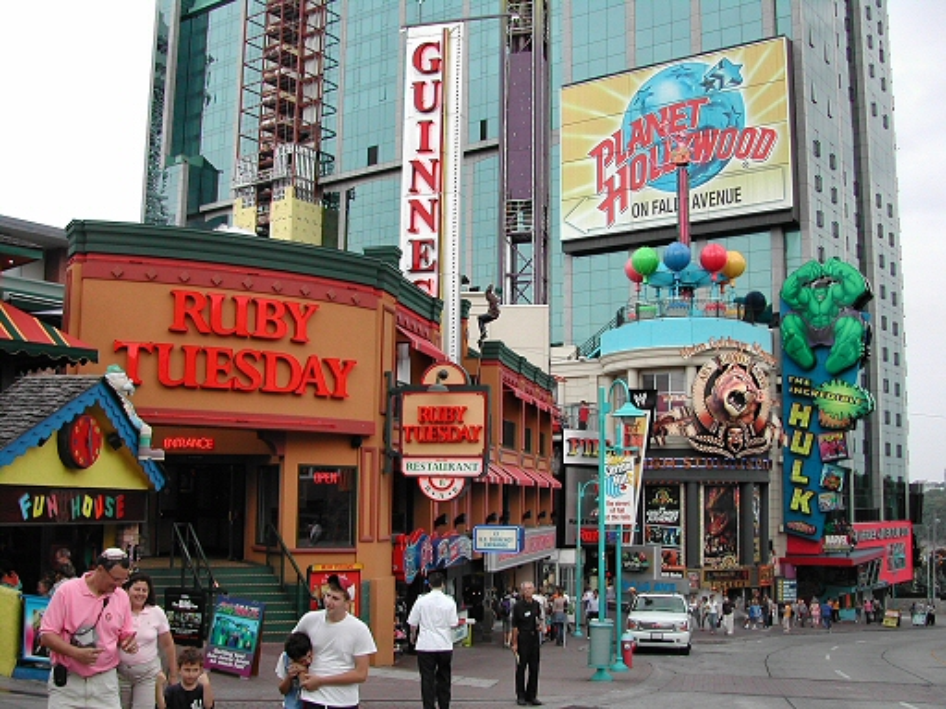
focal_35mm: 38
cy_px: 354
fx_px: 1038
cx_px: 473
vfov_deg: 37.7
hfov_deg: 49.0
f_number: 2.8
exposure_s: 1/323
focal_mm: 8
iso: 100
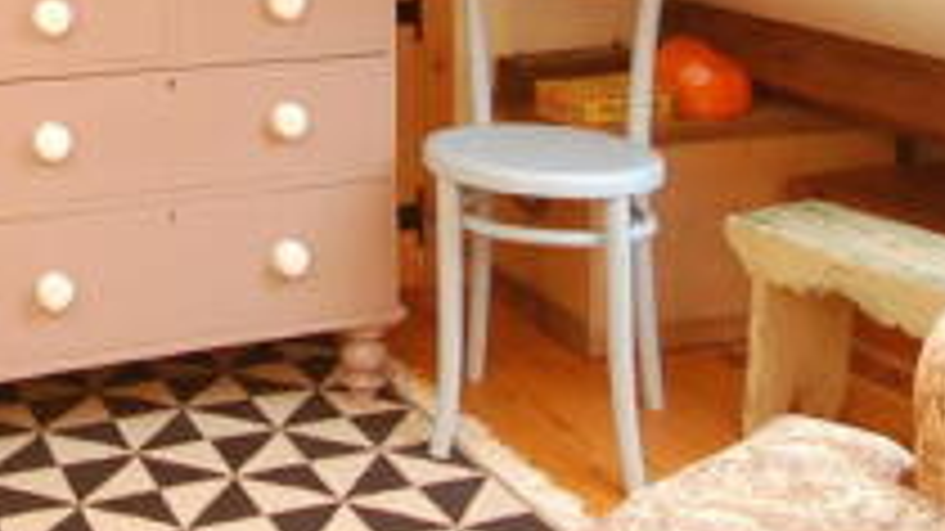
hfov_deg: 39.8
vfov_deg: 22.0
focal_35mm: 49
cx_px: 140
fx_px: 1228
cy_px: -160
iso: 560
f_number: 4
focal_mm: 10
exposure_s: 1/60
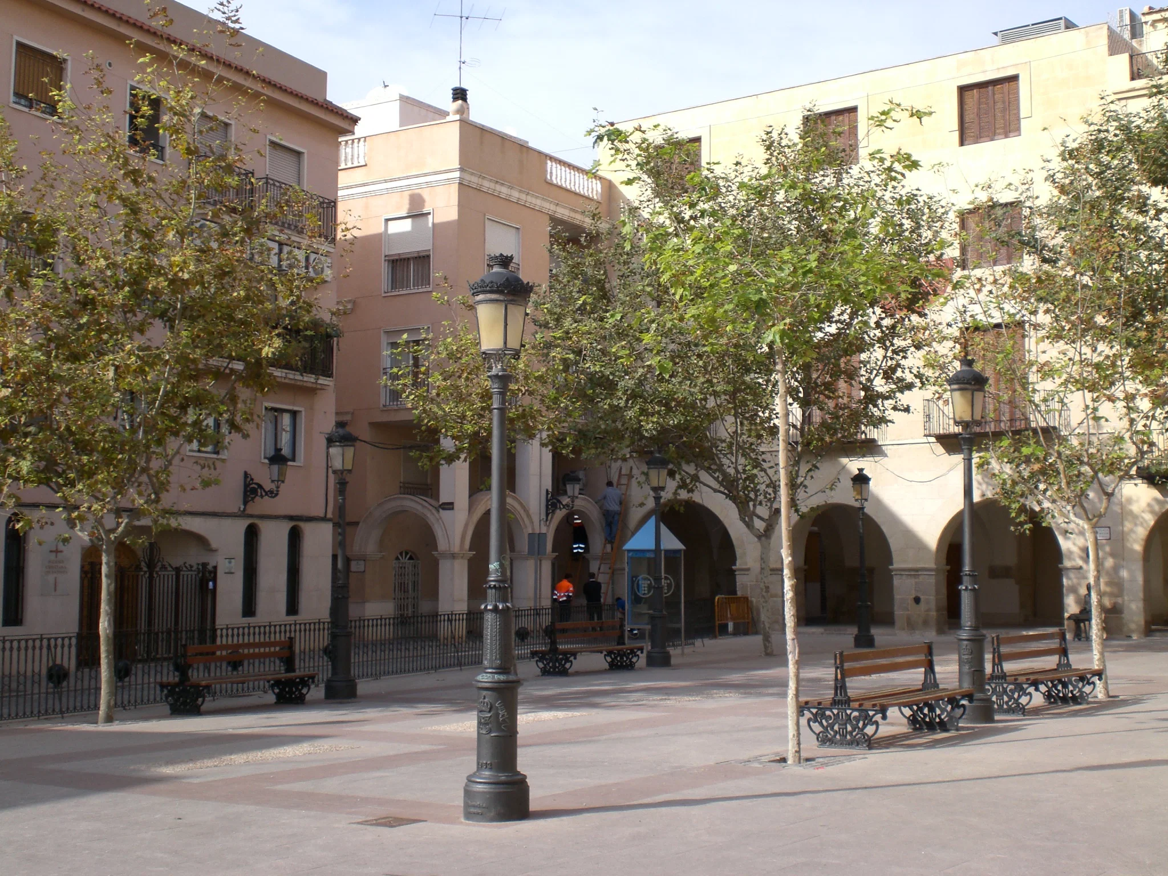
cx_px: 584
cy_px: 438
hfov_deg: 37.5
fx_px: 1721
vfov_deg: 28.6
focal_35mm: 51
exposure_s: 1/250
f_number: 5.1
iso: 50
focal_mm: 8.44
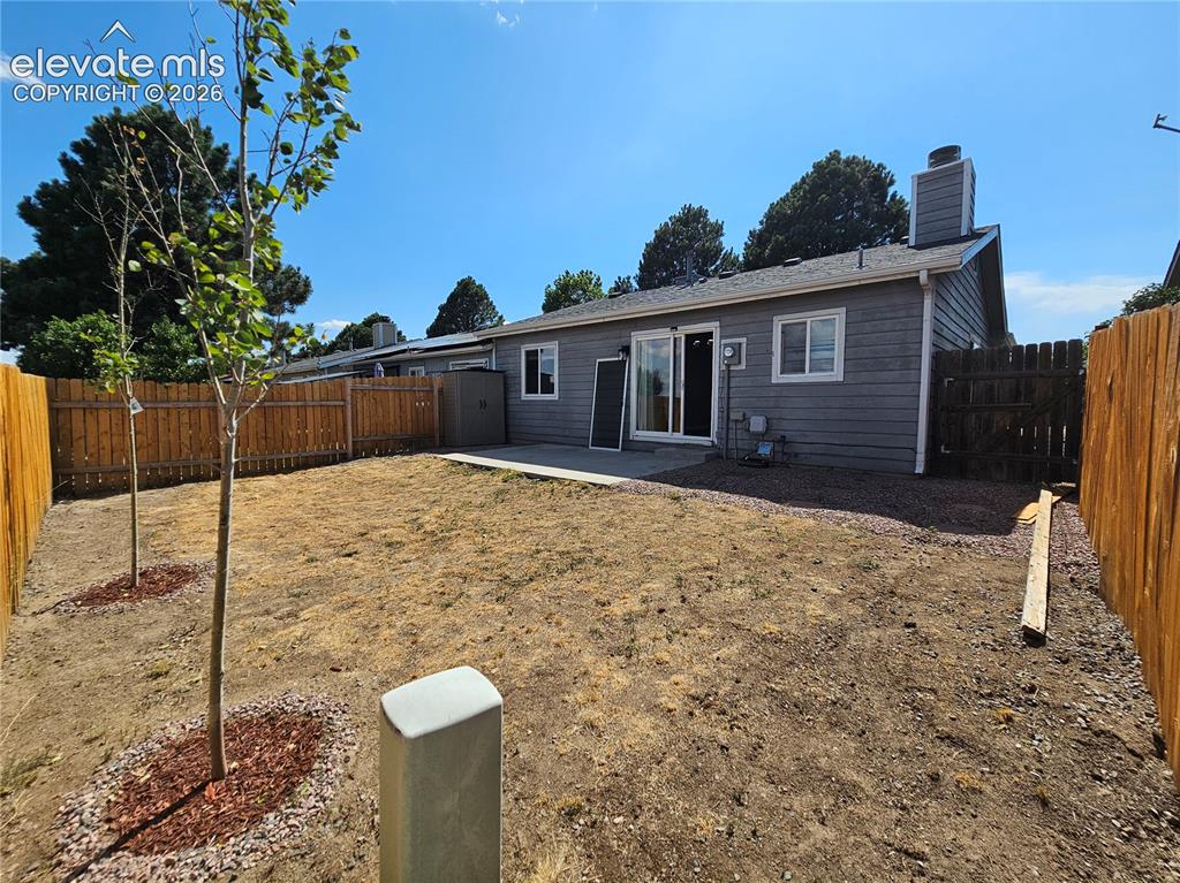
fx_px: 443
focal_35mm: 13
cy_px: 442
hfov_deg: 106.2
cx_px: 590
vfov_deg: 89.9
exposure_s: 1/2835
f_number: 2.2
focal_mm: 2.2
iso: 50
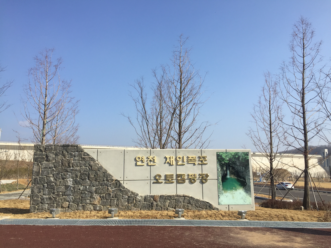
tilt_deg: +8.6
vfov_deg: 48.2
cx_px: 166
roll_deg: -0.2
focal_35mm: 29
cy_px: 124
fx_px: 277
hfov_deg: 61.7
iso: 32
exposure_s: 1/1980
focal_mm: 4.15
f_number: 2.2
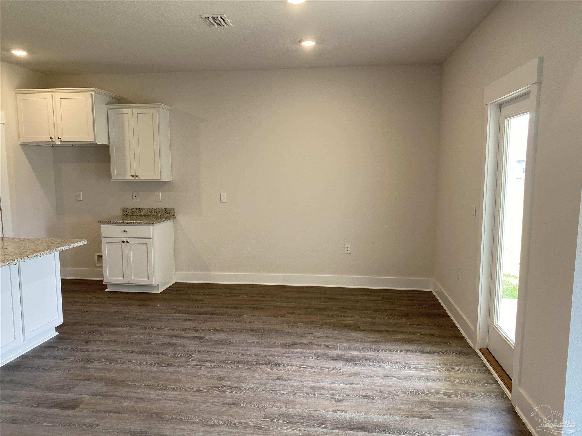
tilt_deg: -7.4
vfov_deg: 53.1
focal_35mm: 26
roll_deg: -0.1
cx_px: 291
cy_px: 218
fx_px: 437
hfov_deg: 67.3
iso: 100
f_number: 1.8
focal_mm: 4.25
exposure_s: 1/120
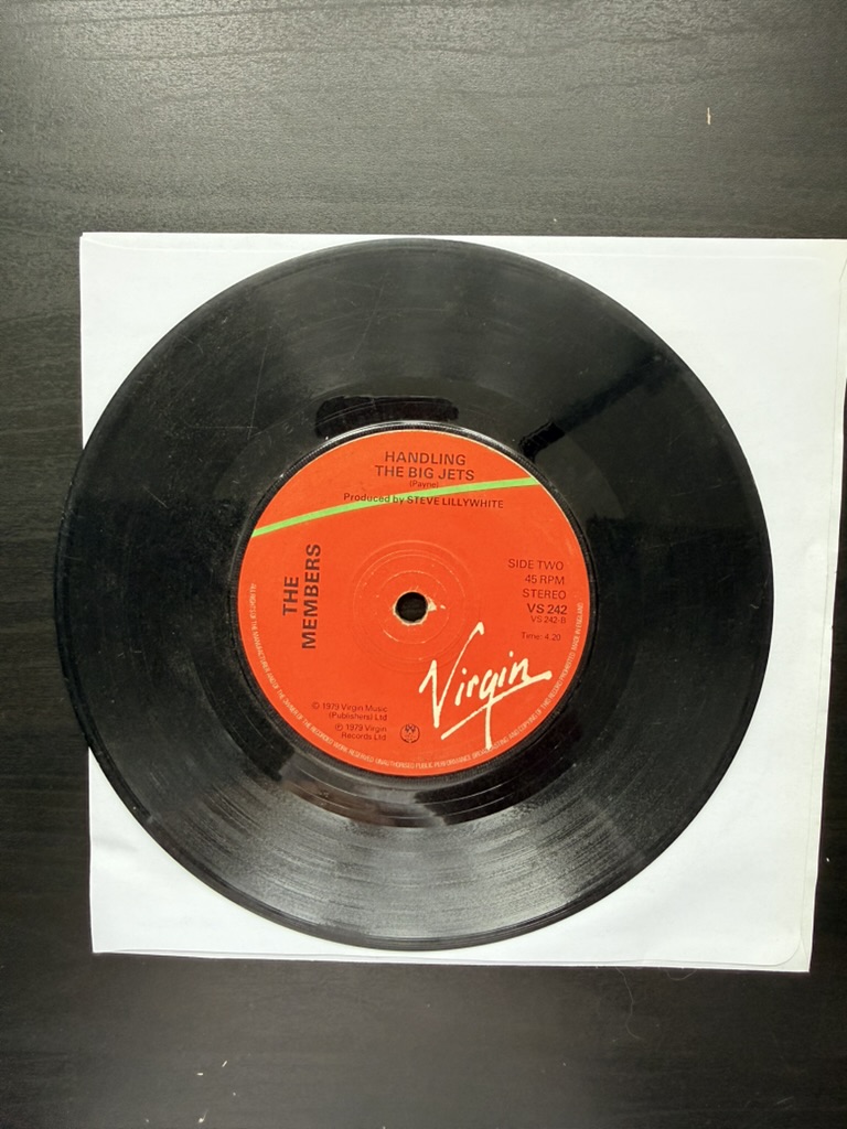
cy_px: 564
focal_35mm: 24
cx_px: 424
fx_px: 783
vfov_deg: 71.6
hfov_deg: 56.8
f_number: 2.2
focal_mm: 2.22
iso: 200
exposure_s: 1/99
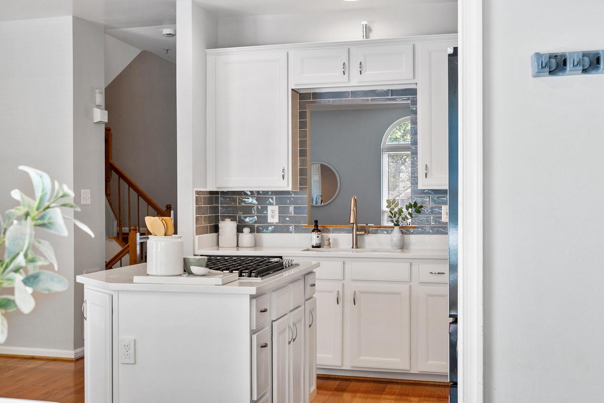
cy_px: 222
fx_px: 839
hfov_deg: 39.2
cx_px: 204
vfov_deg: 27.0
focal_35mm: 50
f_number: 8
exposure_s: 1/8
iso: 320
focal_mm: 35
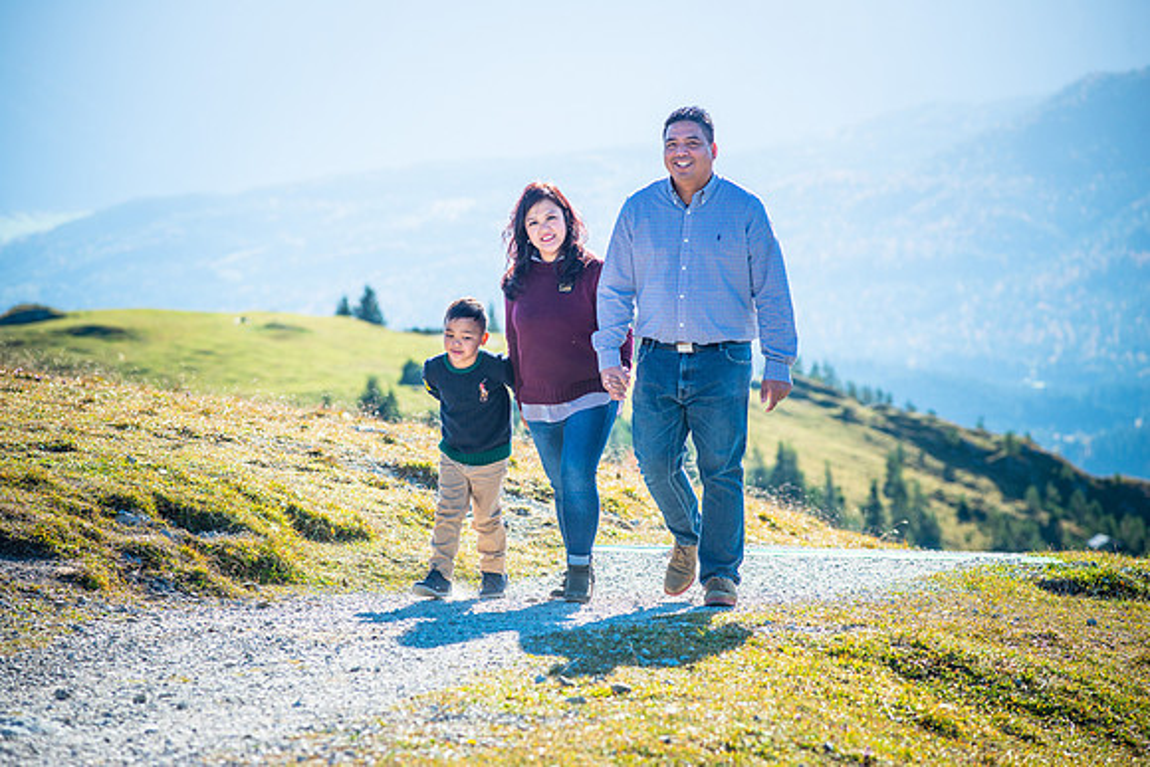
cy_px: 384
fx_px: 4313
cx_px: 575
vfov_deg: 10.2
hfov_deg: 15.2
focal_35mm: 135
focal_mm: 135
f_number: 4.5
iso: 125
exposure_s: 1/800
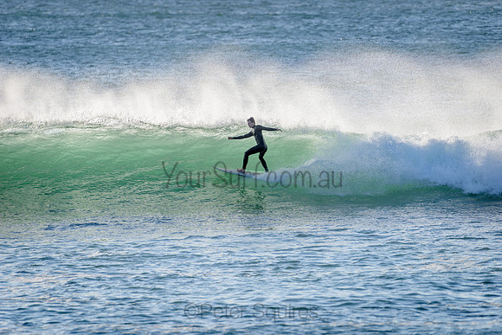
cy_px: 168
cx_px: 251
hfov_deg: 4.1
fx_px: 6974
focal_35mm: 500
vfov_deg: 2.8
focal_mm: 500
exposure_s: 1/1250
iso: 160
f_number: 5.6
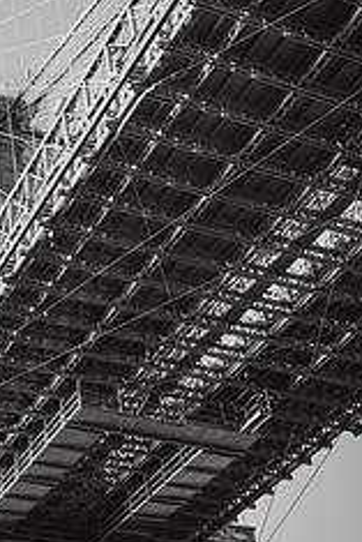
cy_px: 187
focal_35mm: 67
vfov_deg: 29.9
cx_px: 62
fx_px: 1009
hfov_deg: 20.1
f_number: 9
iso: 100
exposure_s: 1/20
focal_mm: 35
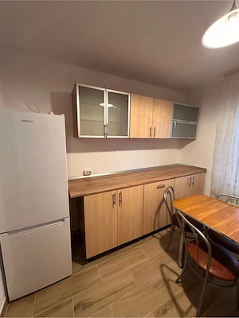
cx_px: 120
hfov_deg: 85.7
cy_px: 159
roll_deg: -0.8
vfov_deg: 102.1
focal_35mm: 14
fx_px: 129
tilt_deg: -7.6
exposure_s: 1/50
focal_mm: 2.22
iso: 500
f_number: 2.2
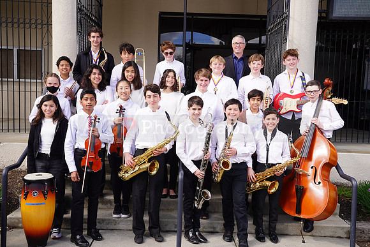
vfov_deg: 36.0
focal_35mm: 37
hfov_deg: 51.9
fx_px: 380
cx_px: 185
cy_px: 124
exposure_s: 1/200
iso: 100
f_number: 6.3
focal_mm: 37
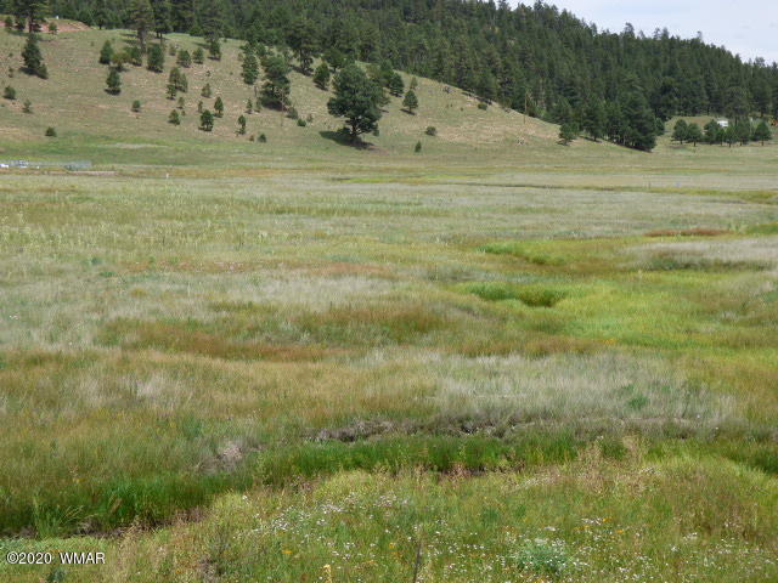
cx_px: 389
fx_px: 1978
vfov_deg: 16.8
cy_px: 292
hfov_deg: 22.3
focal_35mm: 88
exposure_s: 1/640
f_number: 4.5
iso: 100
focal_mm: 14.74
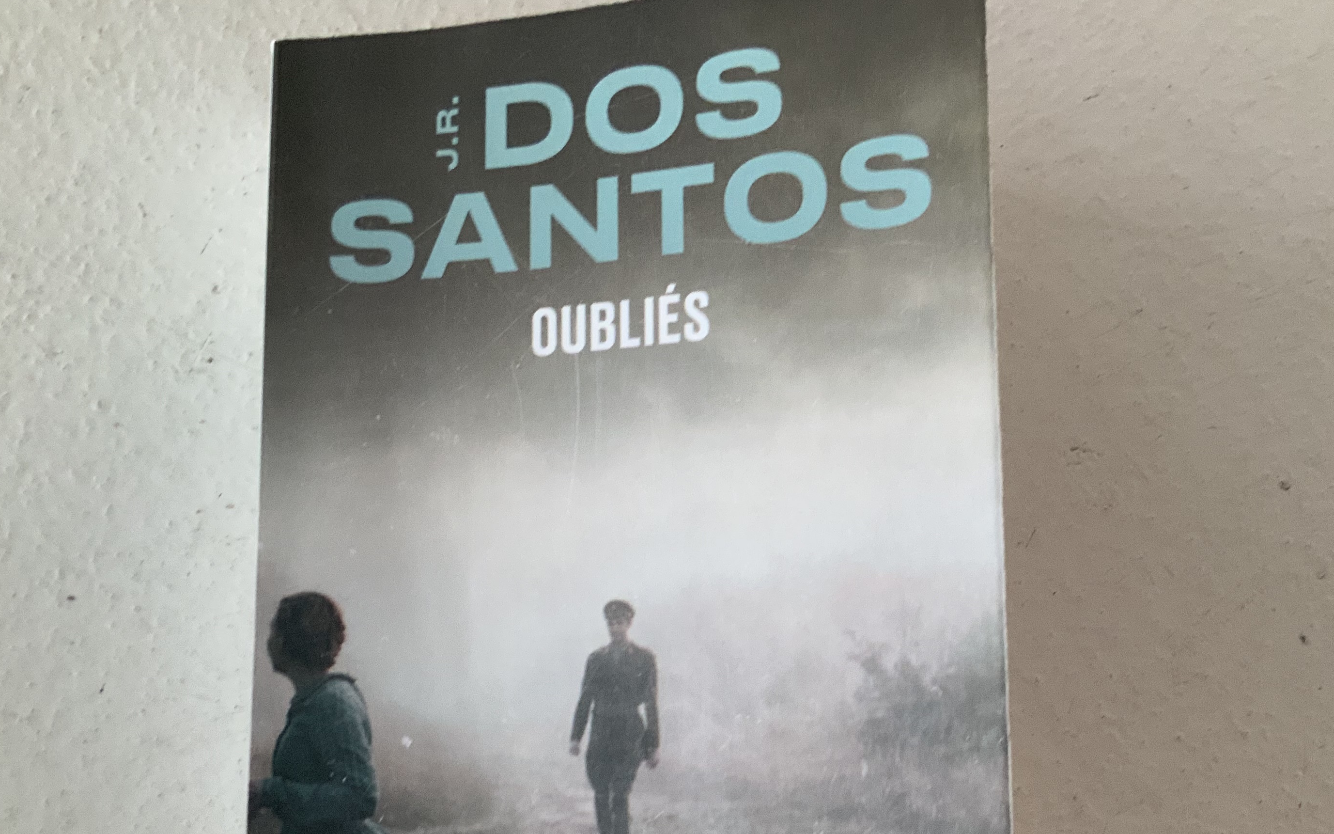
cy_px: 660
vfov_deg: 28.0
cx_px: 809
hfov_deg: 44.1
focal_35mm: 45
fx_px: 1636
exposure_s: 1/60
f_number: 1.8
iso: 80
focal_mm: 3
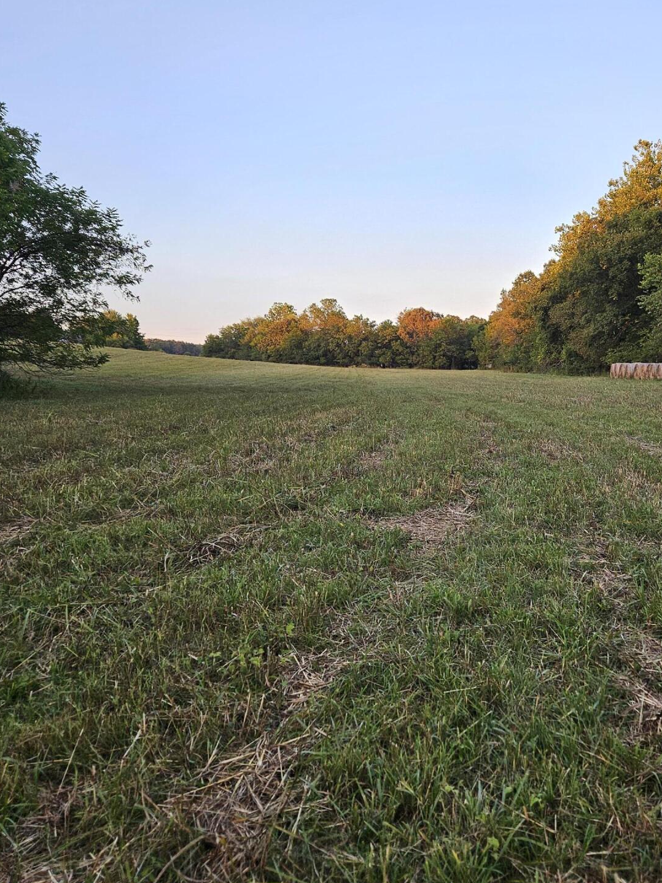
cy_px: 405
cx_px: 454
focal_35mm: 32
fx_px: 816
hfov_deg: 43.4
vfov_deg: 56.8
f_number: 1.8
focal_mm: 5.4
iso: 25
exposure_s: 1/120
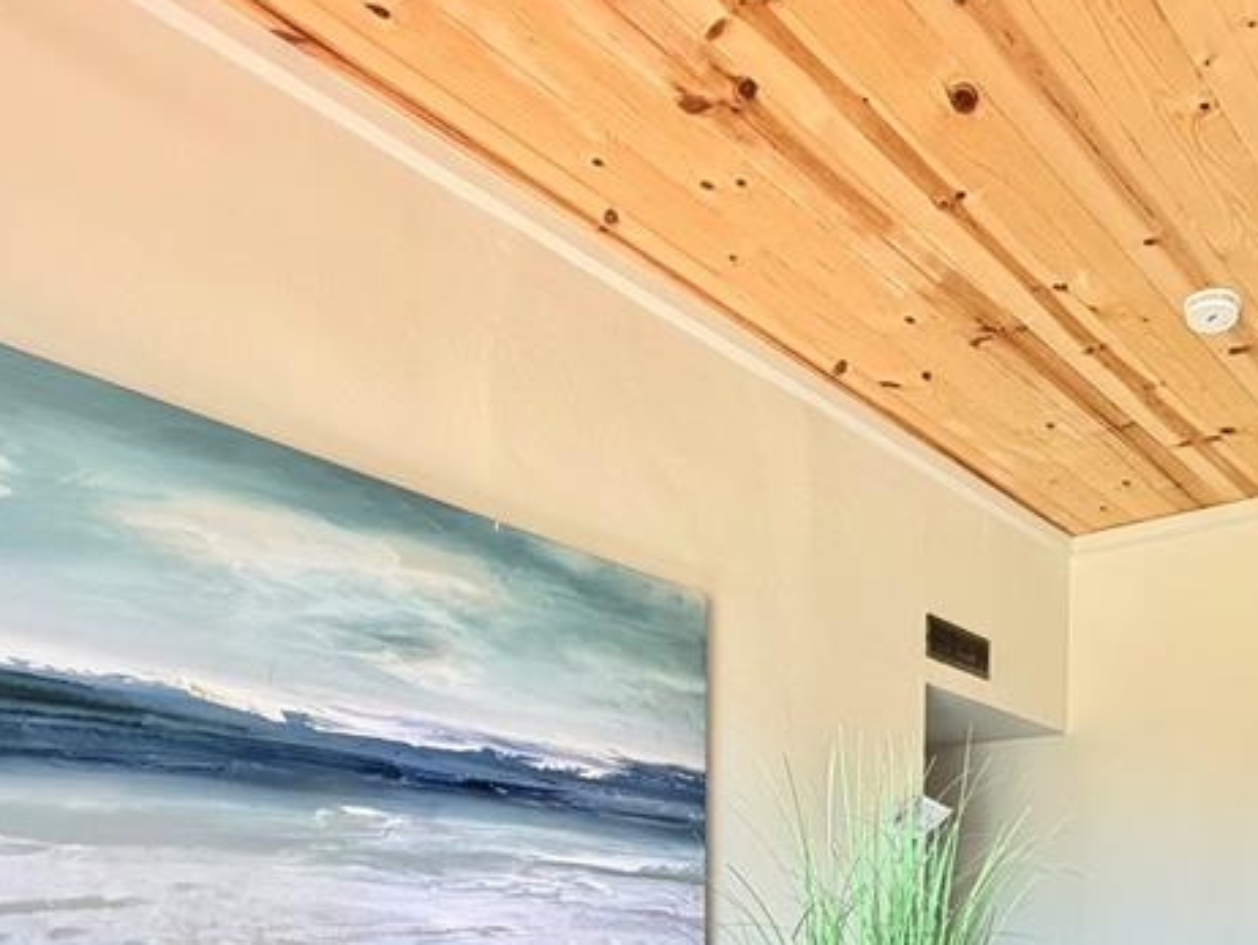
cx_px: 991
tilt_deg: -0.4
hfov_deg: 54.6
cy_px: 970
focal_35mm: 31
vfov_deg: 39.4
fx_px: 1127
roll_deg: -0.7
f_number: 2.2
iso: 160
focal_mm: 2.22
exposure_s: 1/121
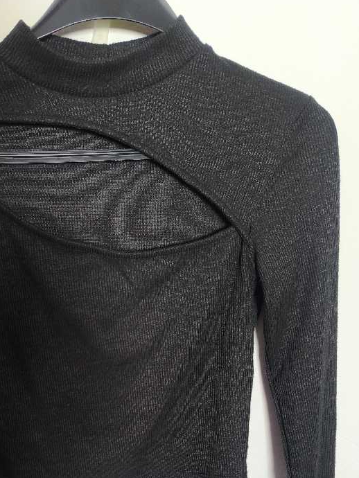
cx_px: 89
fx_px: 497
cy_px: 367
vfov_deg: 49.0
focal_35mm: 36
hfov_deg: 38.6
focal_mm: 6.14
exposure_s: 1/101
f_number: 1.65
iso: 500
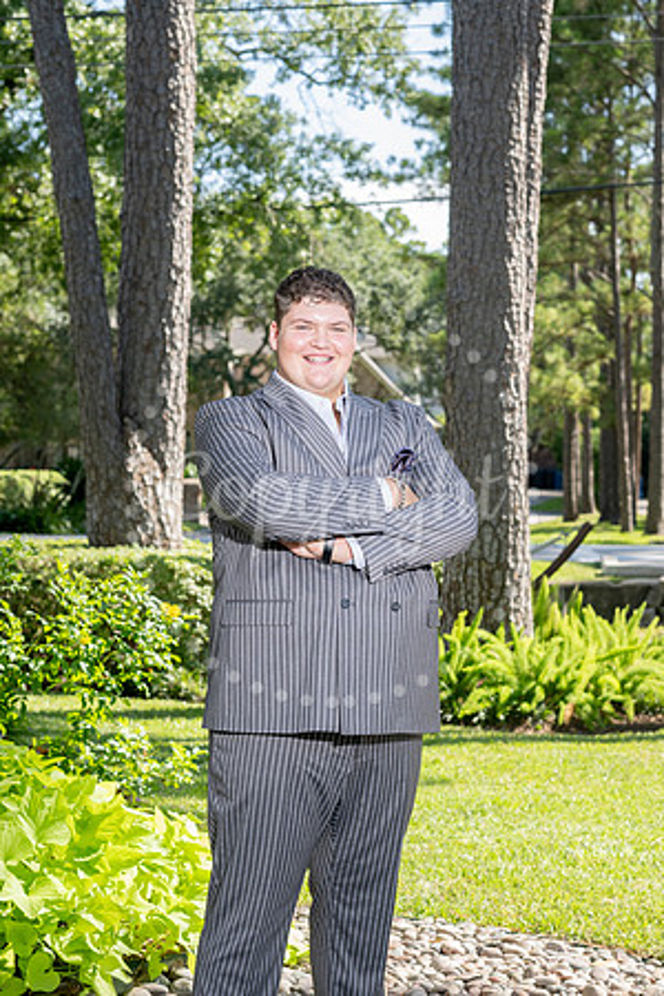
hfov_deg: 16.1
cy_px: 498
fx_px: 2351
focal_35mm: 85
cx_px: 332
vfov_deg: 23.9
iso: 320
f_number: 7.1
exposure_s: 1/250
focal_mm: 85
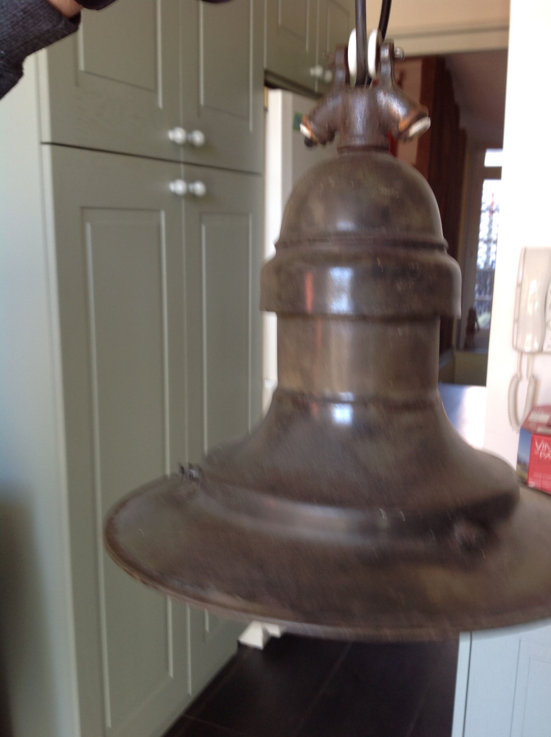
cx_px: 276
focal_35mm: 35
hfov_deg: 40.6
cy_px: 368
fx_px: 745
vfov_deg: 52.7
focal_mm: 4.28
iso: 50
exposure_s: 1/17
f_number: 2.4
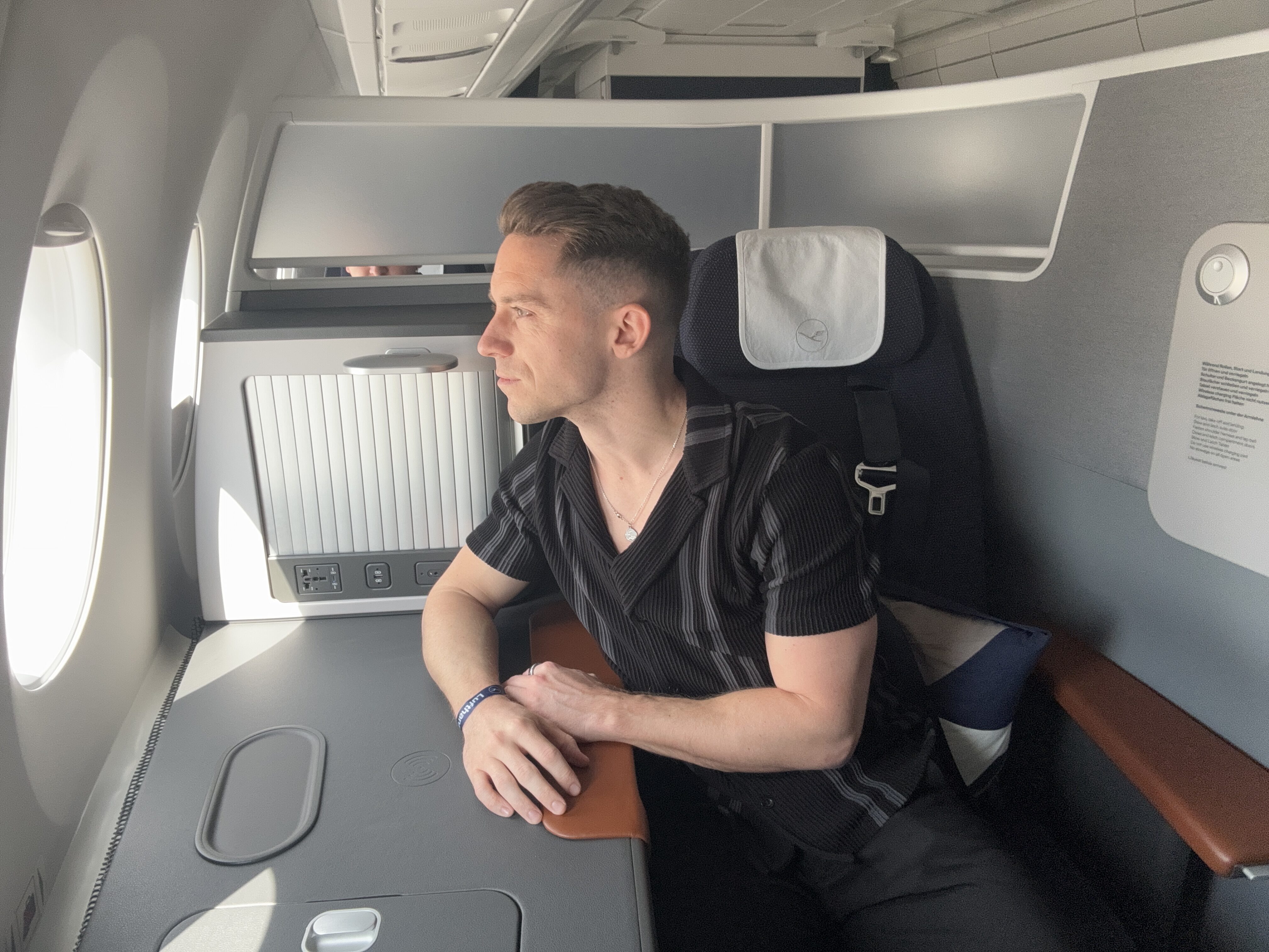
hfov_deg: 73.9
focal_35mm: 23
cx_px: 634
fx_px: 843
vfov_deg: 58.9
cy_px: 476
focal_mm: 2.69
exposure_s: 1/95
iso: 32
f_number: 1.9
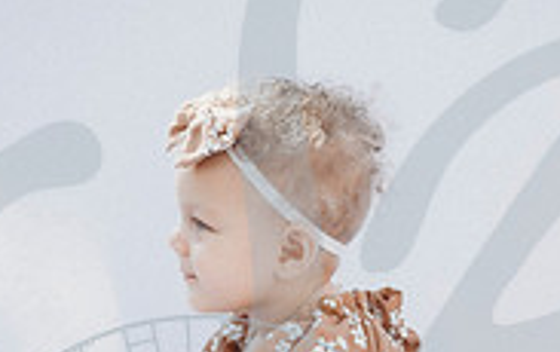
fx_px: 1452
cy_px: 367
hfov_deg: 21.8
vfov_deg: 13.6
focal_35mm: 95
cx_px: 340
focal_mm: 38
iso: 200
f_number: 2.8
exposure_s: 1/400
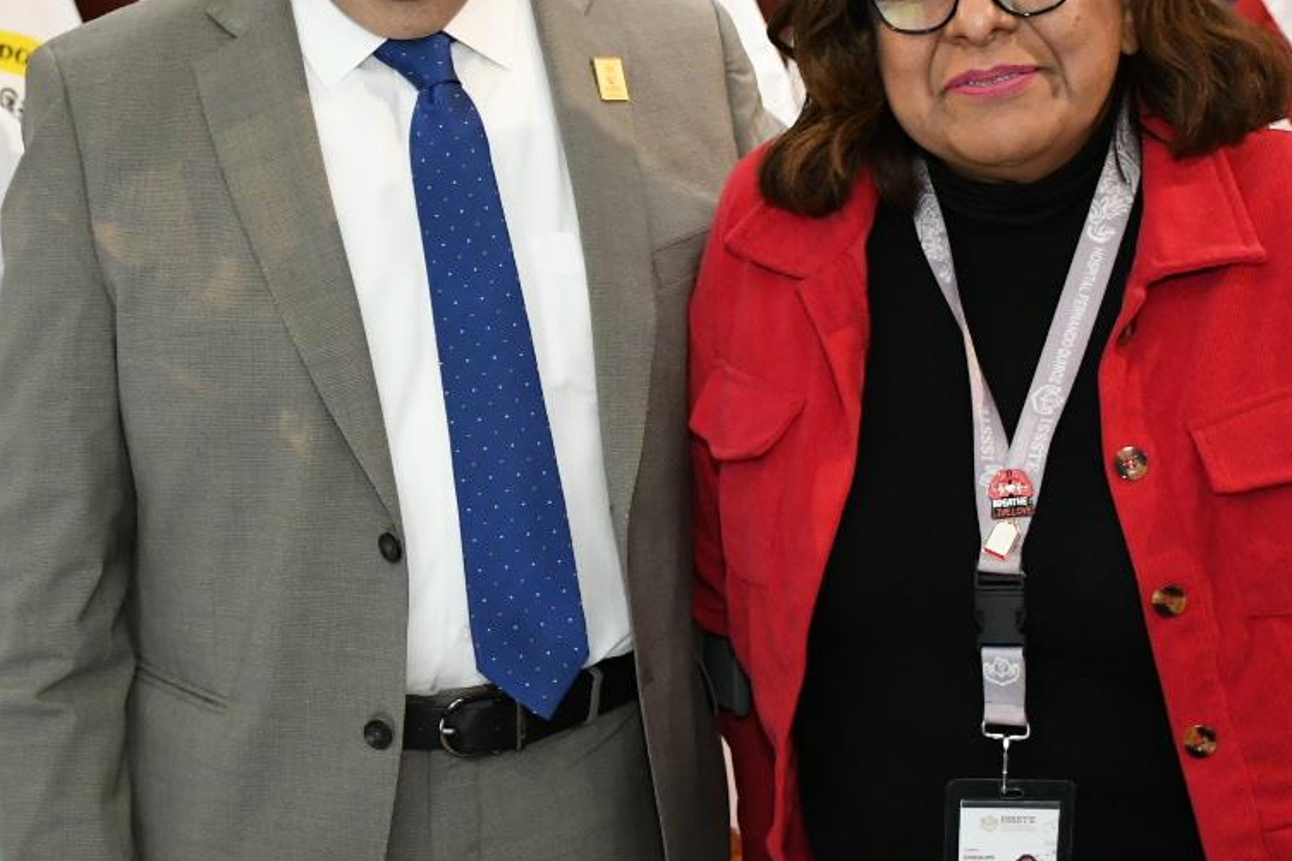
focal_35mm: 97
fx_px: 3480
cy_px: 284
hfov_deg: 20.9
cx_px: 423
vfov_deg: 14.1
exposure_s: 1/100
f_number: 4
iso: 2500
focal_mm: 30
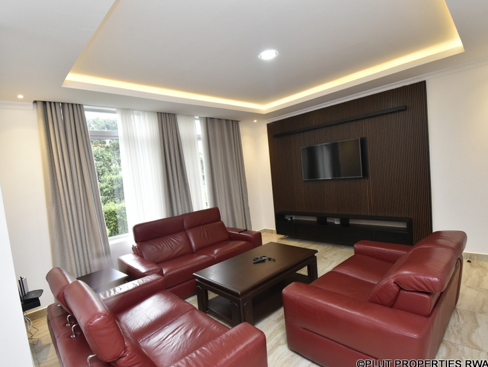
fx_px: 240
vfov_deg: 74.7
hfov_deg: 91.0
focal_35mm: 17
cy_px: 190
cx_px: 238
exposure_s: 1/25
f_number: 8
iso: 1000
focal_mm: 10
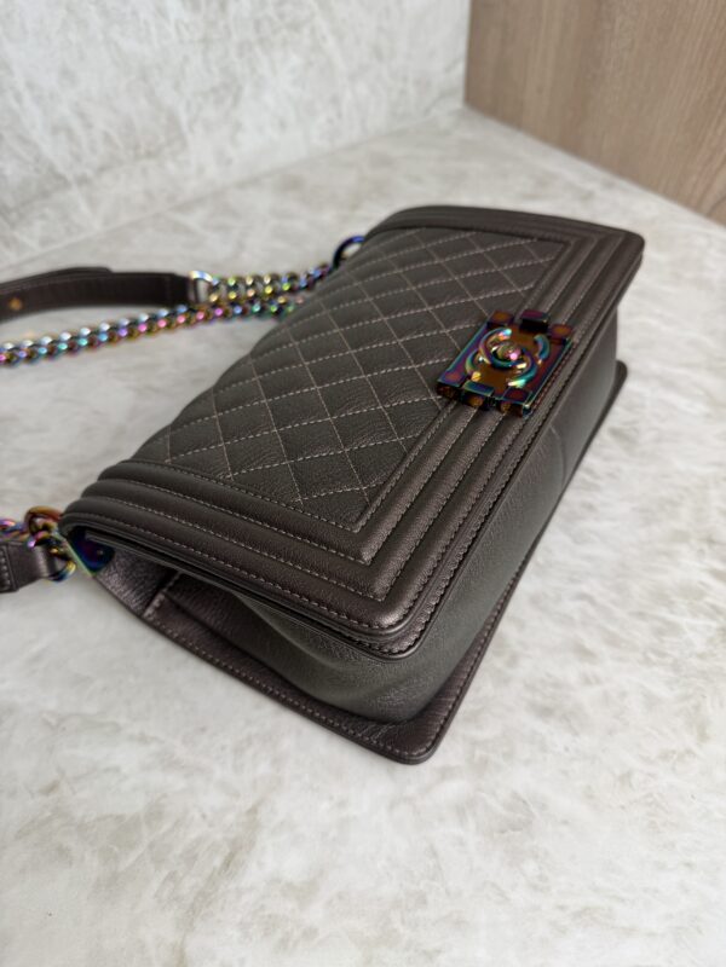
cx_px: 363
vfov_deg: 71.6
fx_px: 671
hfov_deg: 56.8
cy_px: 484
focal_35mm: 24
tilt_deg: -49.3
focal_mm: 6.76
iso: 50
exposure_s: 1/120
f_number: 1.78
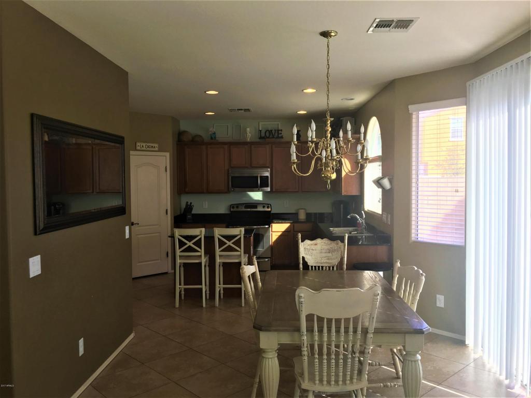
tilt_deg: -1.1
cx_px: 266
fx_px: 445
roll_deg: +0.9
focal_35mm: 29
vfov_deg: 48.2
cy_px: 199
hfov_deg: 61.7
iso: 25
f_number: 2.2
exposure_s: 1/120
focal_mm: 4.15
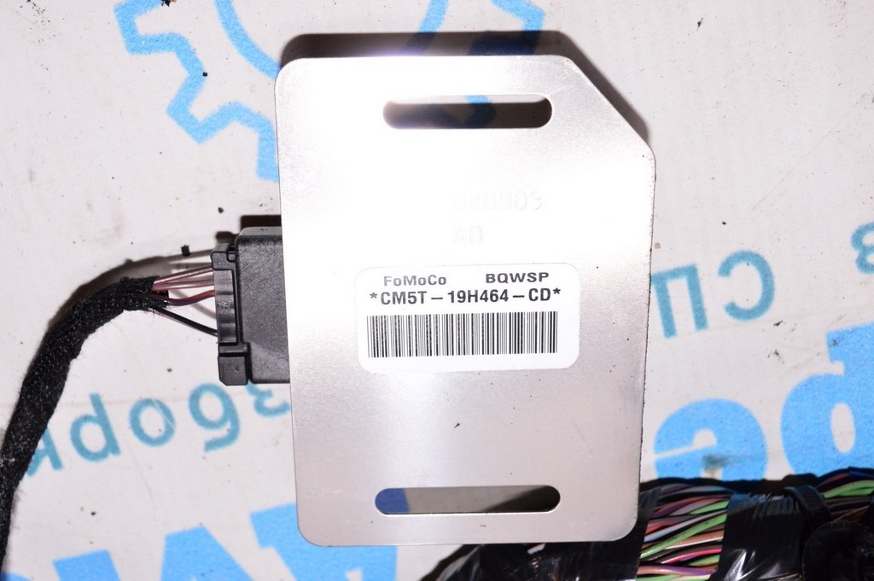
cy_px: 290
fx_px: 1164
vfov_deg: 28.0
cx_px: 437
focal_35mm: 48
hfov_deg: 41.1
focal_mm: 32
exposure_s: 1/200
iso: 1600
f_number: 8
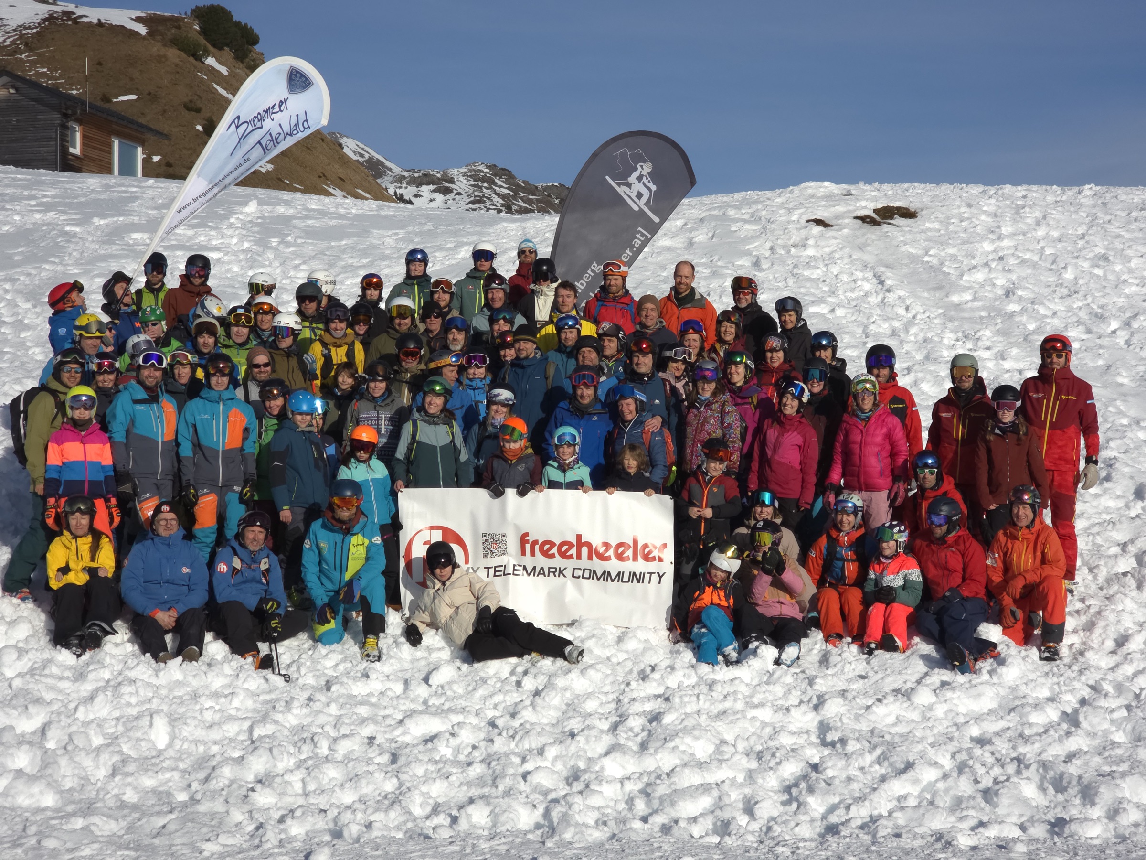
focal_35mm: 69
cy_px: 430
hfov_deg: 28.2
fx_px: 2284
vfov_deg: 21.3
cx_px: 573
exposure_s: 1/2328
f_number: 2.4
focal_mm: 7.9
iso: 50
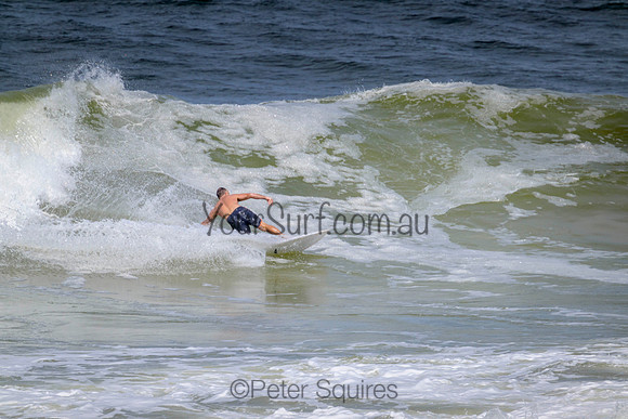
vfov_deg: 1.7
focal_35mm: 800
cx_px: 314
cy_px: 210
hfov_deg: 2.6
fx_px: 13958
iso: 500
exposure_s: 1/2000
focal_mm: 800
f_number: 11
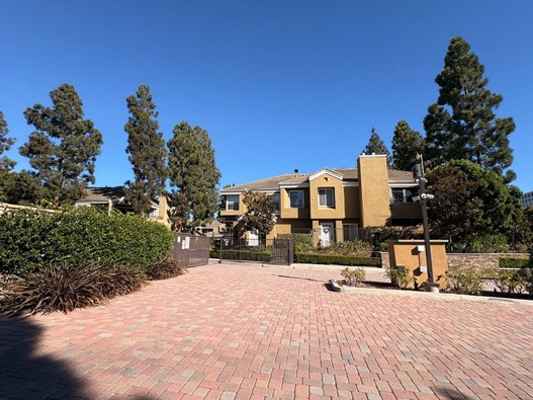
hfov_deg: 91.0
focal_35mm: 17
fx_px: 262
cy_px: 198
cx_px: 263
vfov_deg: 74.7
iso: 50
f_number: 2.2
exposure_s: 1/1536
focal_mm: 2.22
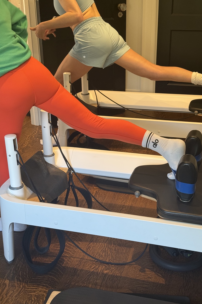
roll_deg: +0.9
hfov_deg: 27.0
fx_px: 421
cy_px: 152
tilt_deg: -22.8
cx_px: 104
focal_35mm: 50
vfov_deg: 39.6
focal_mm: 6.76
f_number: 1.78
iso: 160
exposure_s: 1/60
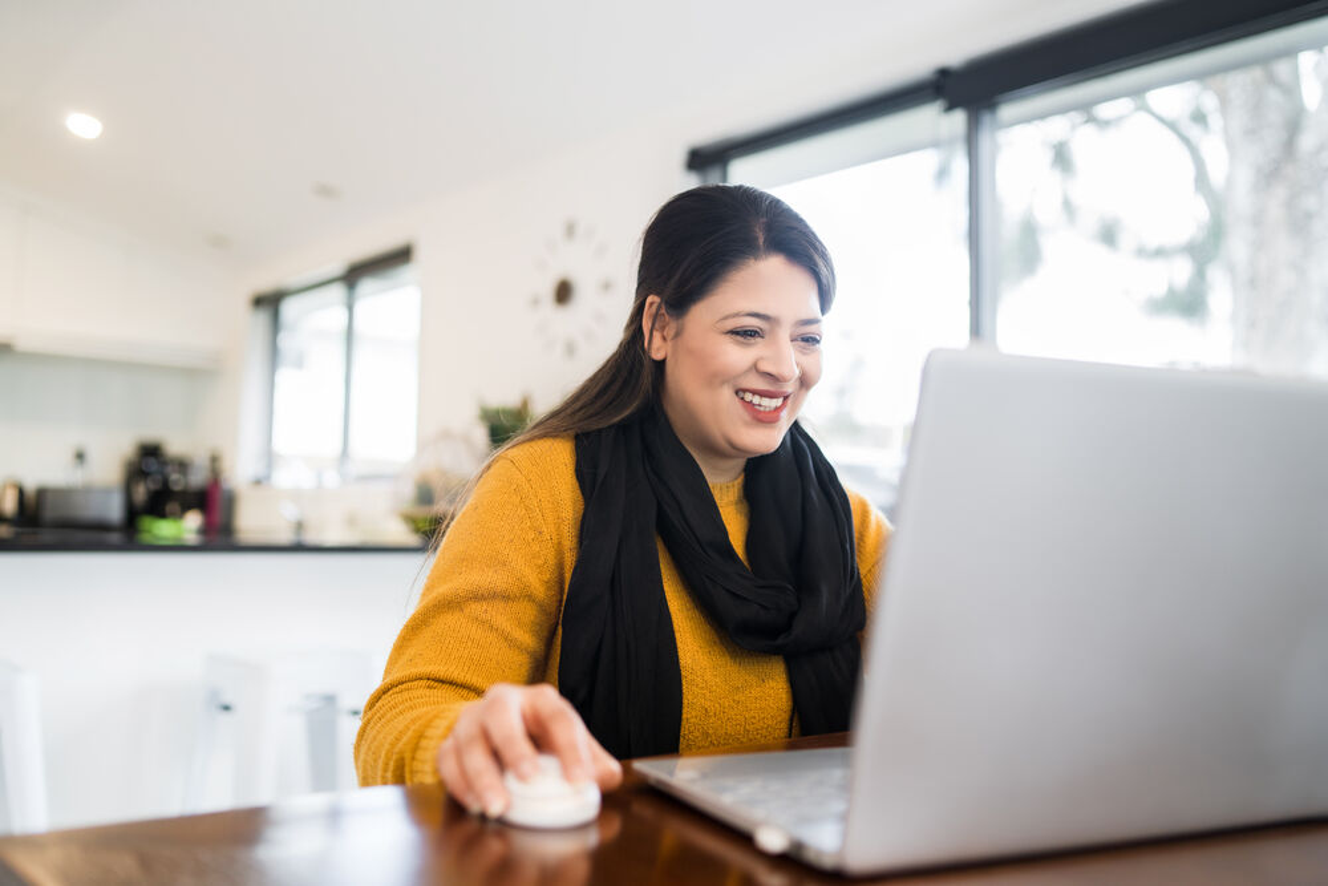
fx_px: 1291
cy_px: 443
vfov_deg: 37.9
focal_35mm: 35
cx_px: 664
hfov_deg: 54.4
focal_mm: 35
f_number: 2
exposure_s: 1/60
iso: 200
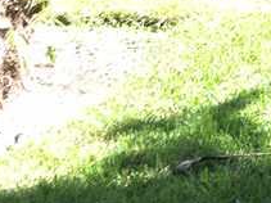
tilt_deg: -6.5
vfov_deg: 12.4
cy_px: -148
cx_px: 487
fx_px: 861
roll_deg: +1.3
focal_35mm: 110
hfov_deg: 15.4
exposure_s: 1/141
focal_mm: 4.15
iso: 32
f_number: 2.2
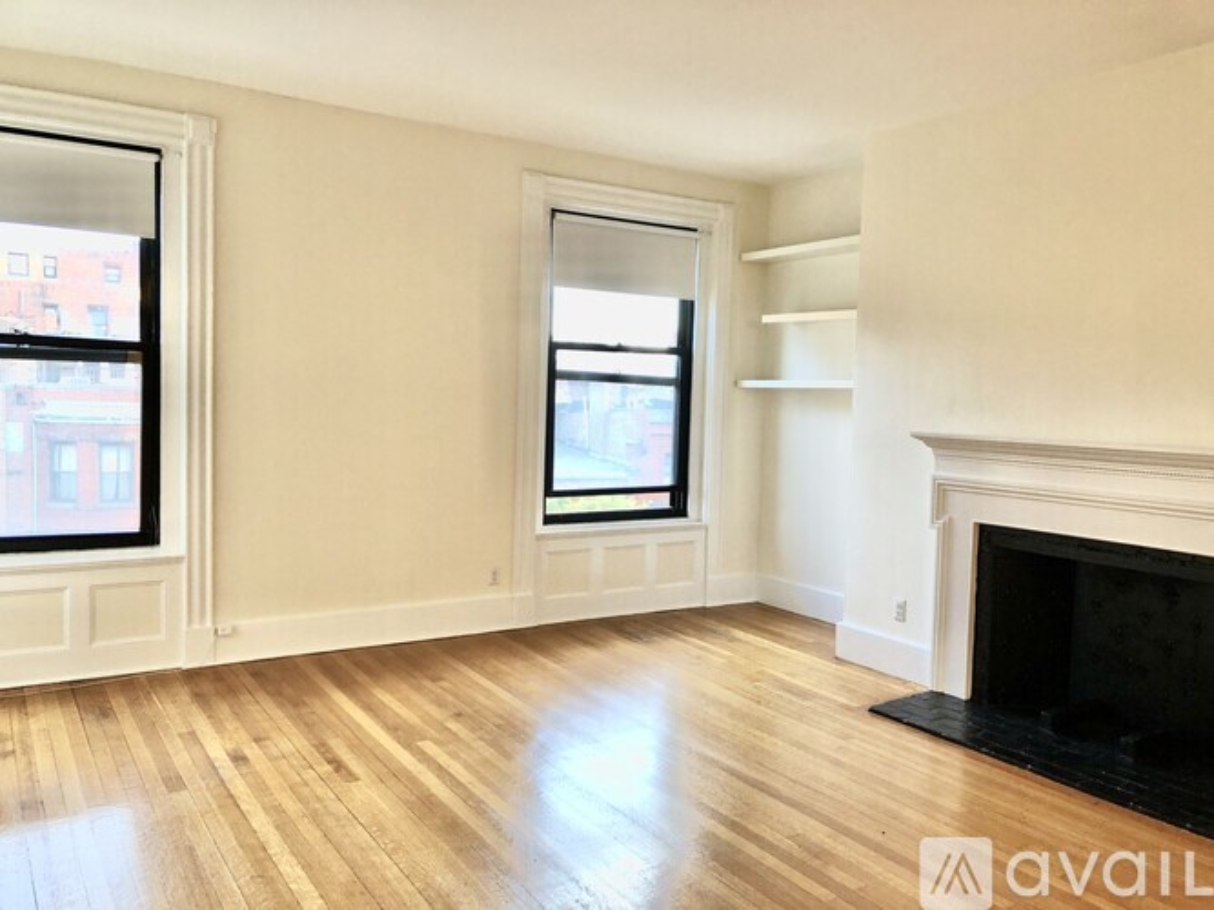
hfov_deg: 63.5
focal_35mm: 28
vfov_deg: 49.7
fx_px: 982
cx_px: 607
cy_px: 455
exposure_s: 1/30
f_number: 1.8
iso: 20
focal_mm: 3.99
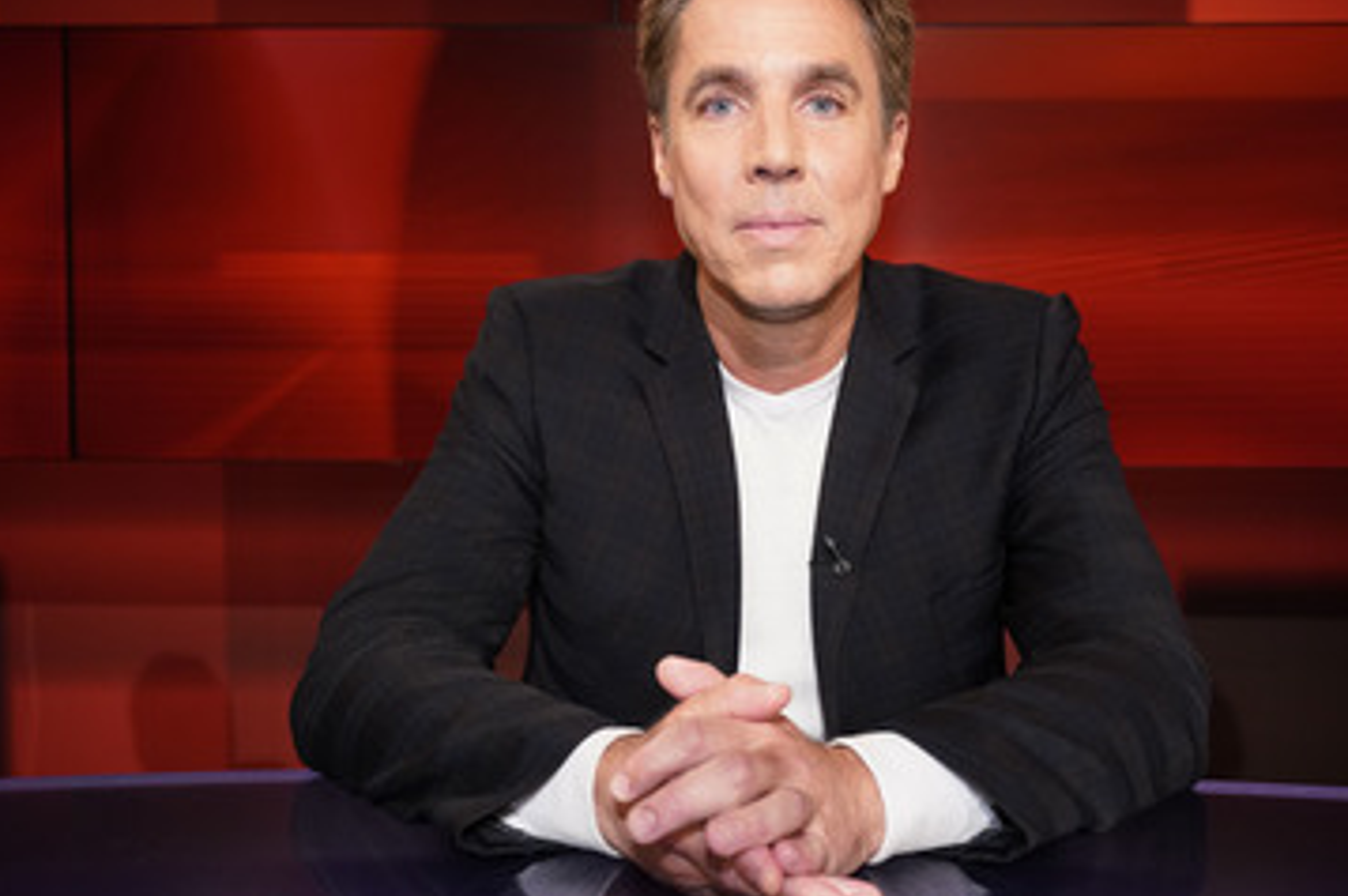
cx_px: 770
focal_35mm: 39
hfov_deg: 49.4
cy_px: 403
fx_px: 1459
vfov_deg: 34.1
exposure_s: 1/160
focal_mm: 31
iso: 2000
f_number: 5
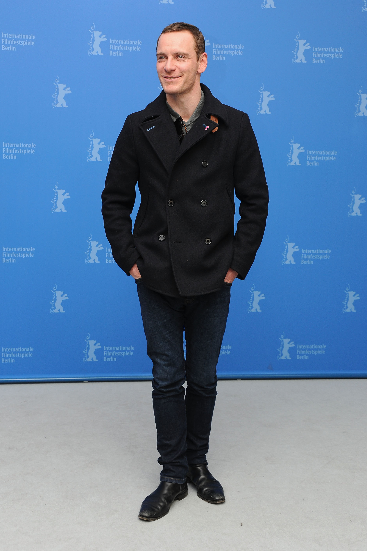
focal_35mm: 44
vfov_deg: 44.5
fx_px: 673
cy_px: 276
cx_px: 184
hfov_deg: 30.5
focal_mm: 44
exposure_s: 1/160
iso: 800
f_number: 7.1
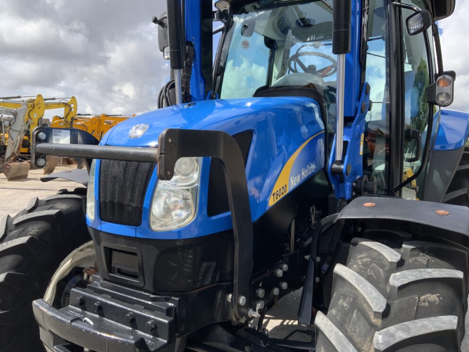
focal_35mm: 30
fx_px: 406
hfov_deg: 60.0
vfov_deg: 46.8
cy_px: 173
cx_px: 227
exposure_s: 1/1098
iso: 16
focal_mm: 3
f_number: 1.8
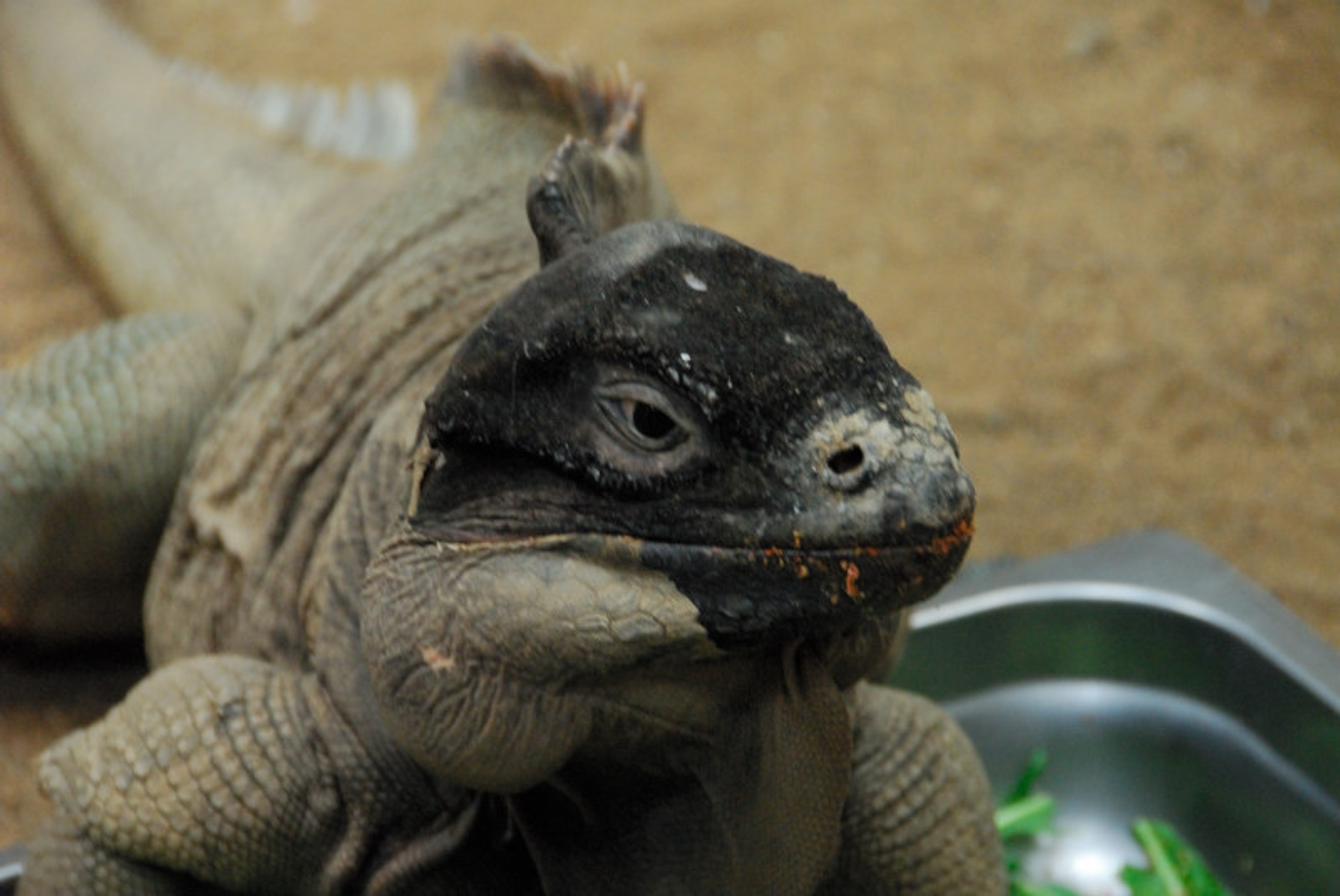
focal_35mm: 300
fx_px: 11177
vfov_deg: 4.6
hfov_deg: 6.9
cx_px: 670
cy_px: 448
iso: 1600
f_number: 8
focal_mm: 200
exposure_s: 1/50
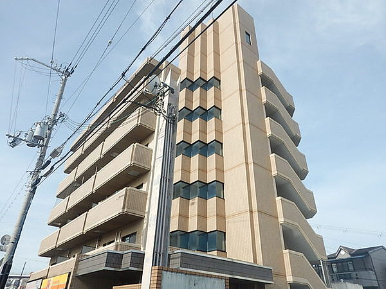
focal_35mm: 24
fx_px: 268
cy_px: 144
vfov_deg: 56.8
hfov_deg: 71.6
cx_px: 193
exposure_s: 1/800
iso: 125
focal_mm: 4.3
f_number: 4.1
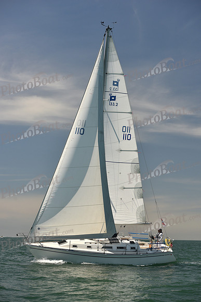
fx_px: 586
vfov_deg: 28.8
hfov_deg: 19.5
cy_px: 151
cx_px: 100
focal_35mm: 70
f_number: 5.6
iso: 250
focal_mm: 70
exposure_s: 1/800
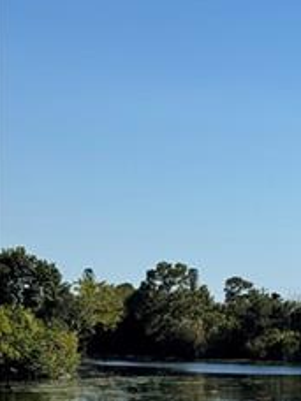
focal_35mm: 162
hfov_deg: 8.9
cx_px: 503
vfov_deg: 11.8
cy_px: 526
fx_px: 1878
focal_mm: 6.76
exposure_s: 1/7092
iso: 64
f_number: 1.78
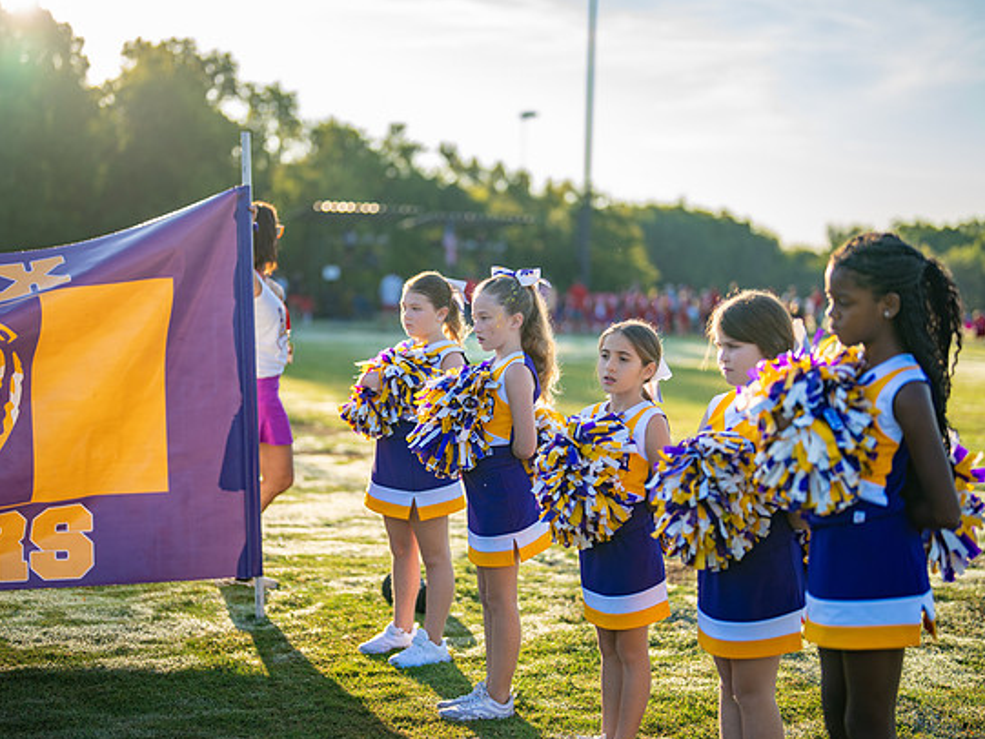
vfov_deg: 25.7
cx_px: 477
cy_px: 366
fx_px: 1622
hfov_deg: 33.8
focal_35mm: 57
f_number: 1.2
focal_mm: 50
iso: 100
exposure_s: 1/2500
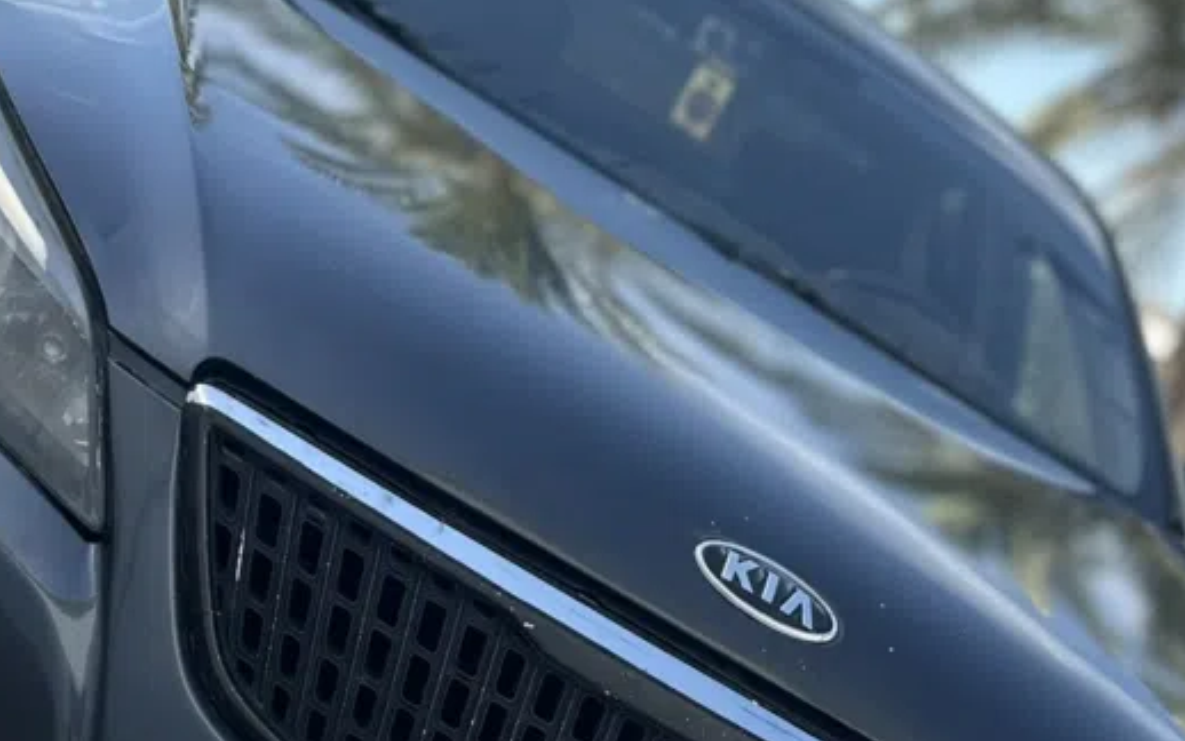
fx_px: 2164
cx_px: 629
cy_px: 678
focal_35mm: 67
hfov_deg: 30.6
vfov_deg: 19.1
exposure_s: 1/1304
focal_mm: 6.86
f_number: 1.78
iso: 80
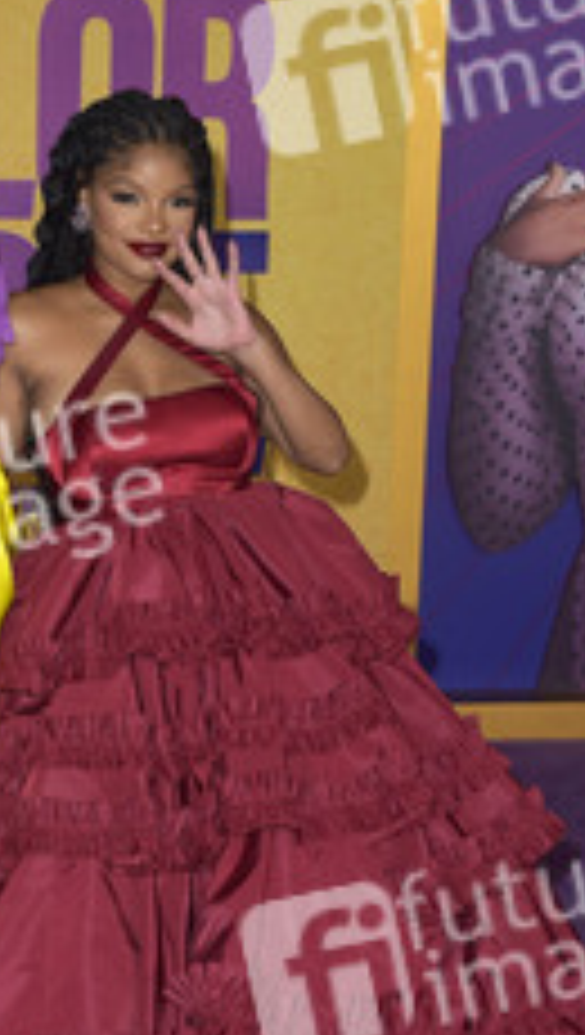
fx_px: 2500
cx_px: 65
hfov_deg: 13.2
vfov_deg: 23.2
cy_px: 724
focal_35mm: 91
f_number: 6.3
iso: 320
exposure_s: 1/250
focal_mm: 50
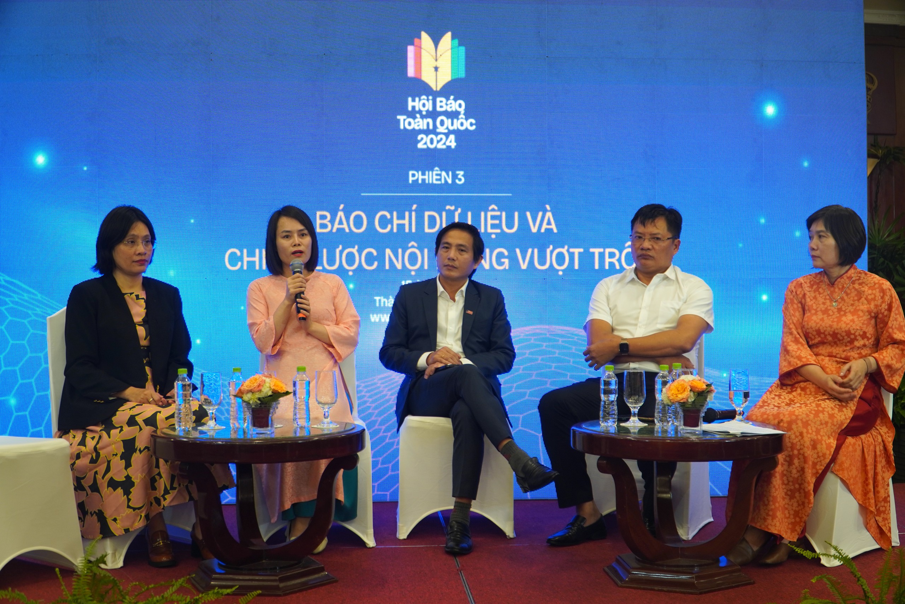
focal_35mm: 44
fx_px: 1094
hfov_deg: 45.0
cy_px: 302
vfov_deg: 30.9
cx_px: 452
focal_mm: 29
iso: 250
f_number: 4
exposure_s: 1/50
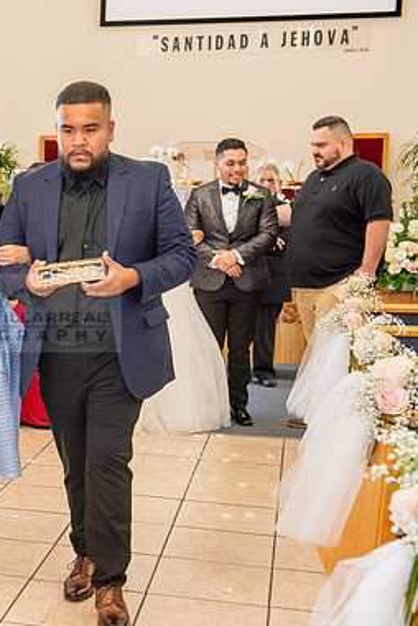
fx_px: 1115
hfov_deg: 20.4
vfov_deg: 31.4
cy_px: 313
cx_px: -18
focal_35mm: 64
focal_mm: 42
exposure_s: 1/100
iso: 1250
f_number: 5
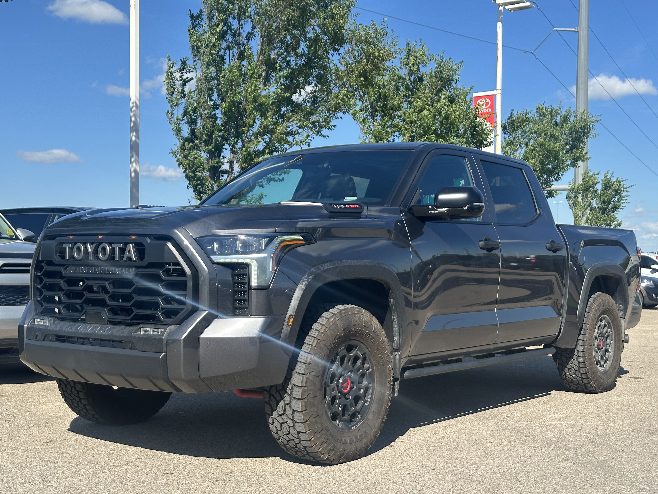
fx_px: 912
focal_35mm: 48
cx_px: 329
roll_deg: -0.8
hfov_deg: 39.7
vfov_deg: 30.3
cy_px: 247
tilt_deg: +1.2
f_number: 1.78
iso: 64
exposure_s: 1/2732
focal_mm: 6.86
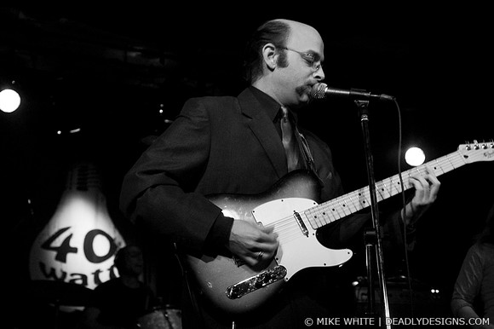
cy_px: 164
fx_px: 720
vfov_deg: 25.7
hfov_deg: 37.9
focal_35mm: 52
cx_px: 247
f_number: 2.8
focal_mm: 35
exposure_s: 1/60
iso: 800
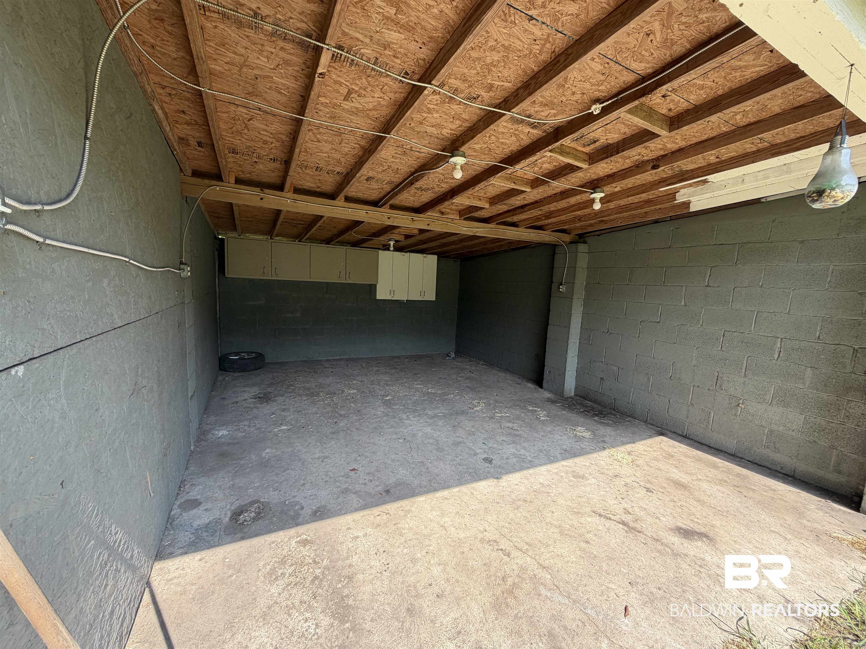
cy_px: 324
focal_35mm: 14
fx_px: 350
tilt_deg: -7.3
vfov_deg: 85.7
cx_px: 433
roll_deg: -2.5
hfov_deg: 102.1
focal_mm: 2.22
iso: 40
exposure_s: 1/240
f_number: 2.2
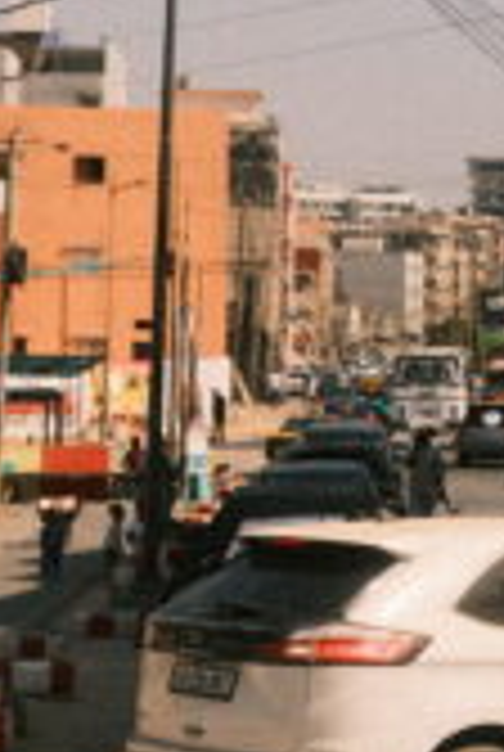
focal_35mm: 147
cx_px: 495
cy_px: 0
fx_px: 3074
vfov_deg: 13.7
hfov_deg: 9.3
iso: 640
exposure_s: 1/12000
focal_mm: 27
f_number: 2.8
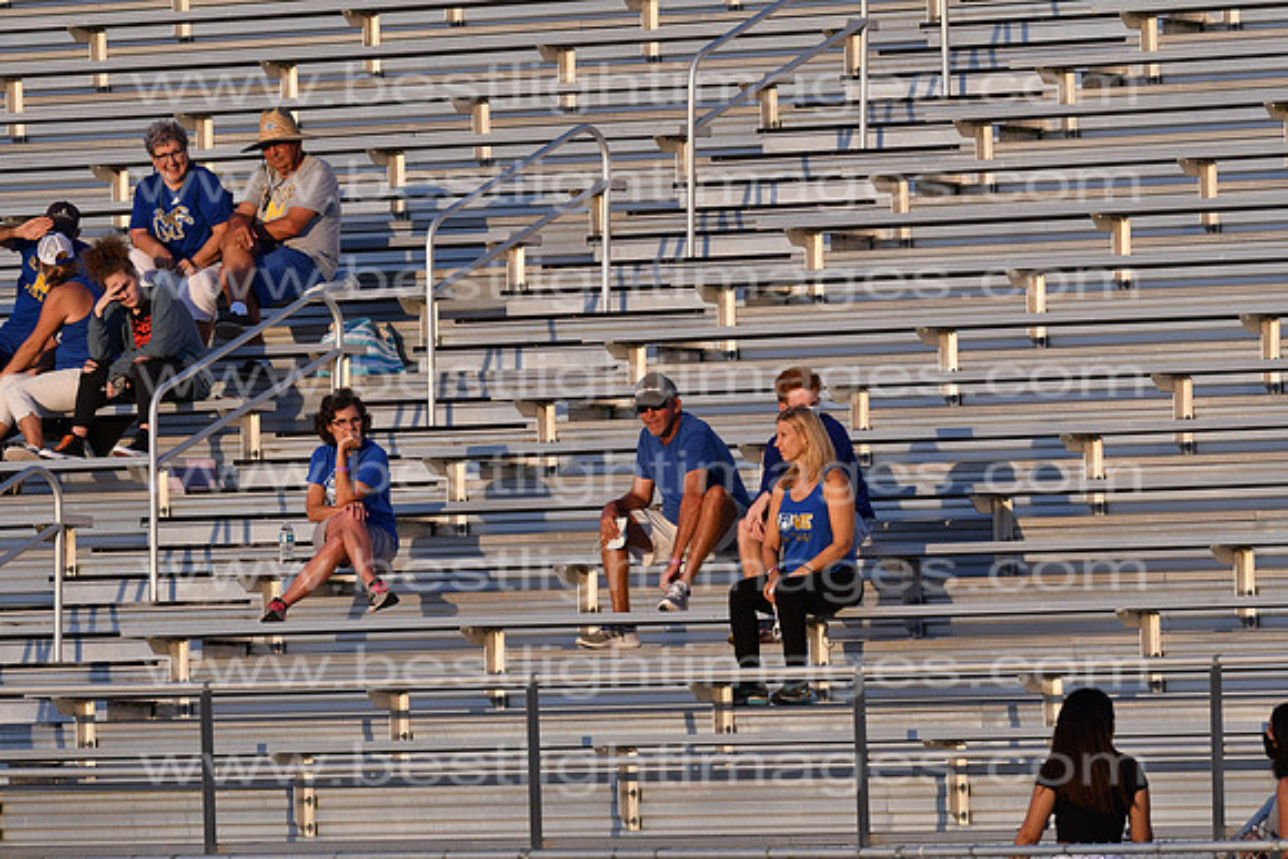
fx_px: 16103
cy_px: 430
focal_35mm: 450
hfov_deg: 4.6
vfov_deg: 3.1
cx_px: 644
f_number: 5.6
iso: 640
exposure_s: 1/2500
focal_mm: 300
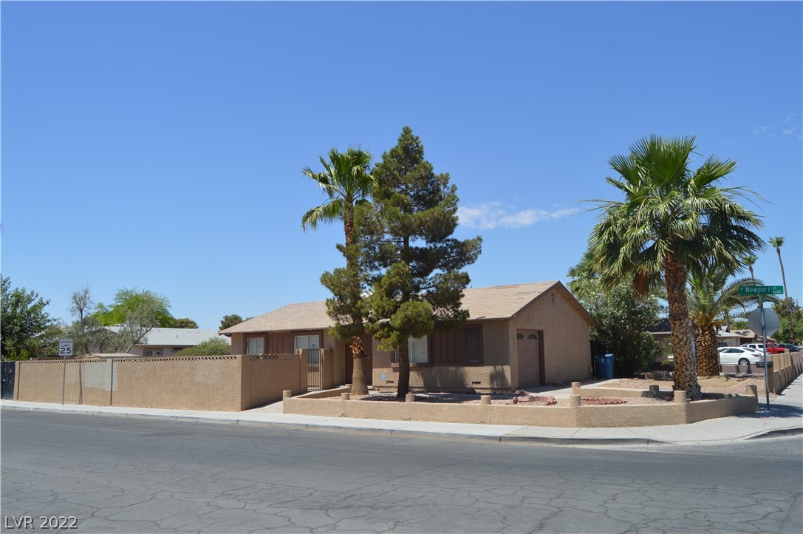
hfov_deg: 67.4
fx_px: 602
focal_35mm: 27
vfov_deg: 47.8
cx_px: 402
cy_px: 267
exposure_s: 1/320
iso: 100
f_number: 9
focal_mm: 18
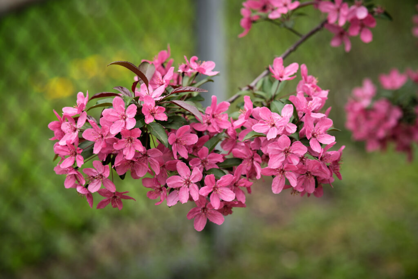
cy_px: 140
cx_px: 209
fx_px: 1312
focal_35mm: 113
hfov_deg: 18.1
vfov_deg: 12.1
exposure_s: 1/400
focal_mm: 75
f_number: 2.8
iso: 160
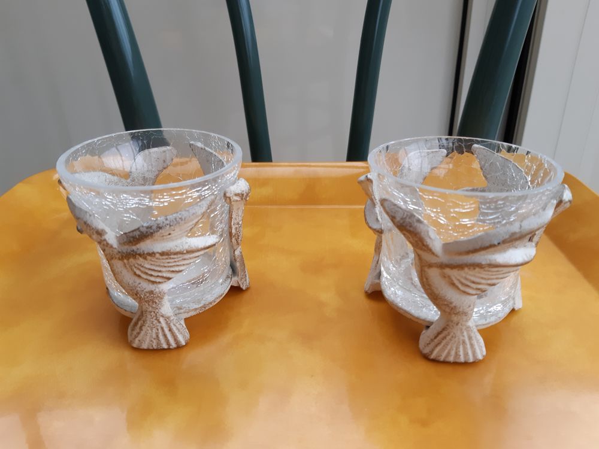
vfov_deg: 53.1
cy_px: 224
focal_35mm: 26
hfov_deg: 67.3
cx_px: 300
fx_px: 450
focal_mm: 3.92
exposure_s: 1/50
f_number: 1.7
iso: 100
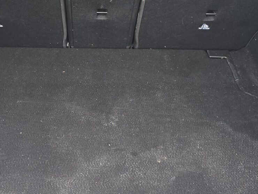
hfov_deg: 41.9
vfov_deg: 31.3
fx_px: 335
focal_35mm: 45
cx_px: 106
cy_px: 37
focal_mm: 2.2
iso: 40
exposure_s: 1/120
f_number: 1.9
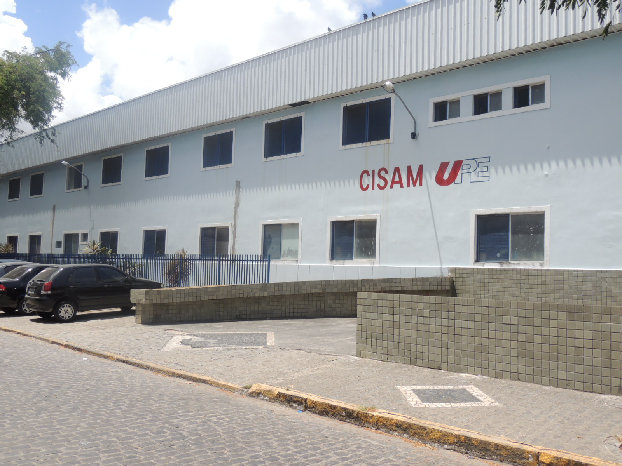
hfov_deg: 55.4
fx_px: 593
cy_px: 233
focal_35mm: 33
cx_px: 311
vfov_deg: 42.9
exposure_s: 1/1000
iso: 100
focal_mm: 5.8
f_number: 3.2
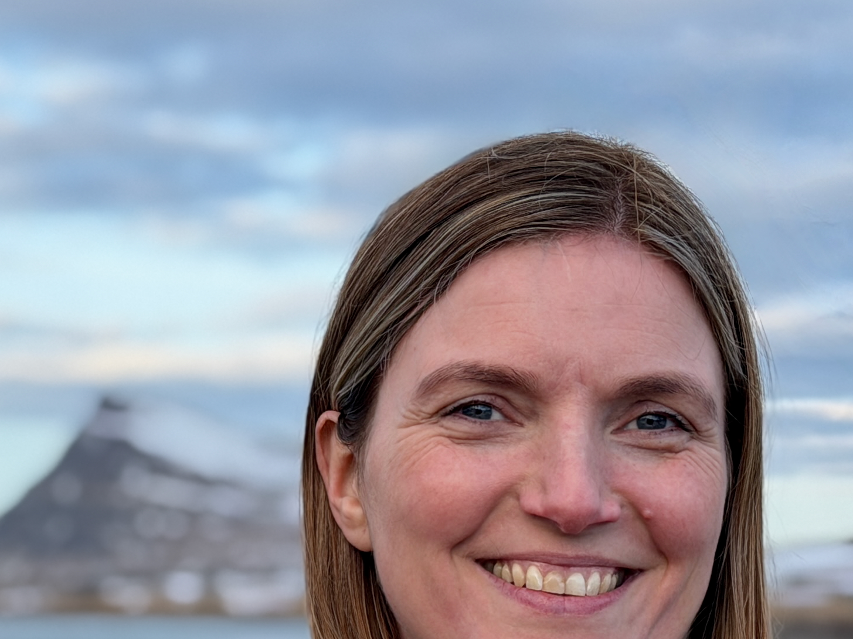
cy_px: 787
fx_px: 3277
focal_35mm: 133
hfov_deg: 14.7
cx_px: 172
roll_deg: +0.4
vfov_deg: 10.9
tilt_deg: -3.3
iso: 64
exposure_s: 1/1000
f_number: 1.78
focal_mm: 6.76
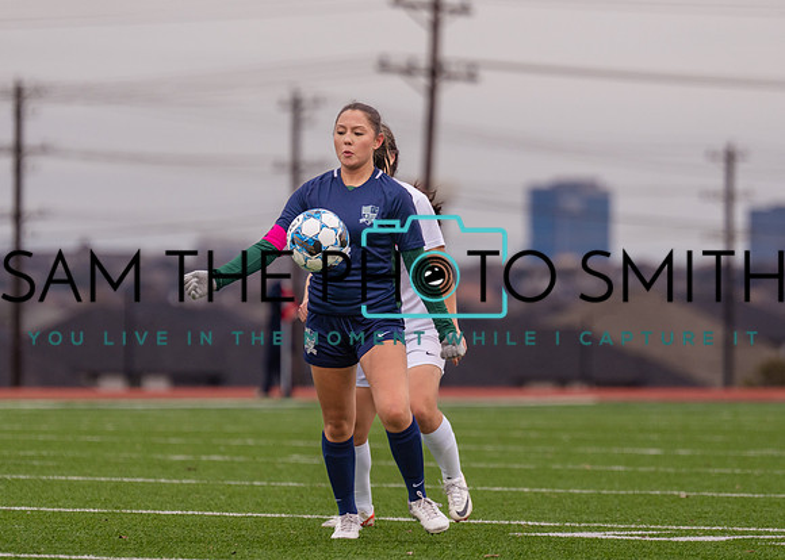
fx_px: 7131
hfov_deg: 6.3
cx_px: 393
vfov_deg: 4.5
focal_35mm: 320
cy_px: 232
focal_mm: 239
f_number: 4
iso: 800
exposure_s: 1/1600
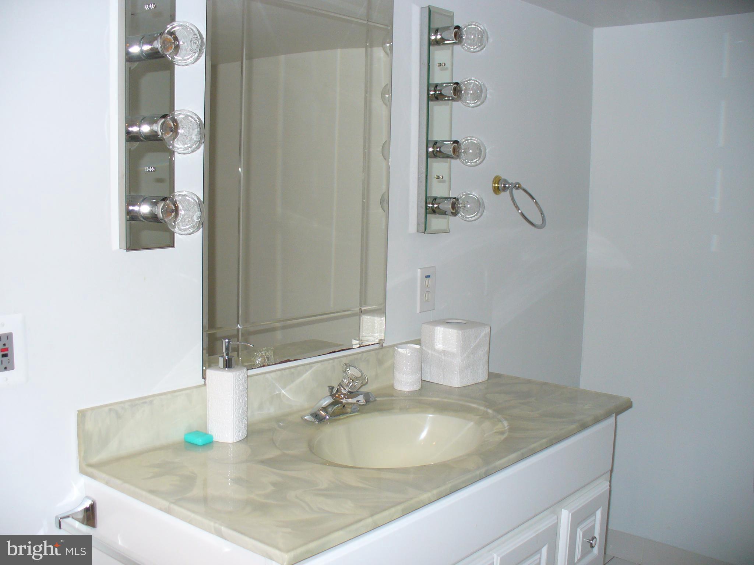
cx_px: 377
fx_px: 806
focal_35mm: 37
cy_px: 282
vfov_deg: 38.7
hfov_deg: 50.1
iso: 100
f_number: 2.8
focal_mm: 6.1
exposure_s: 1/30
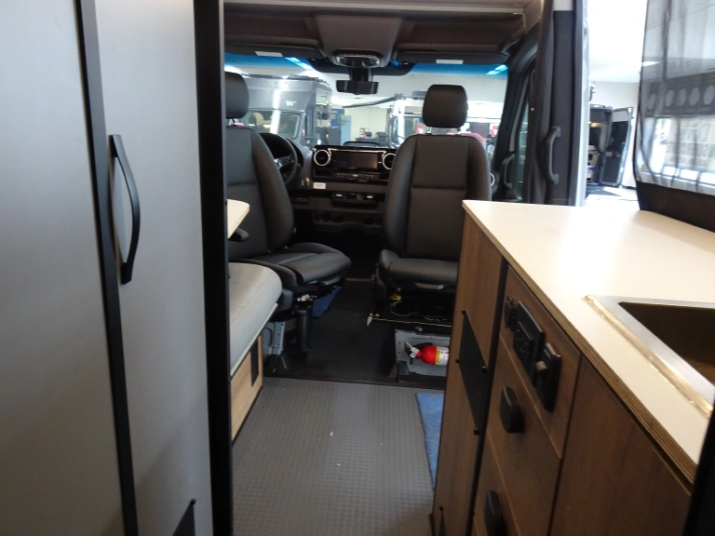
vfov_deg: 54.9
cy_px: 271
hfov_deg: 69.4
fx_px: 516
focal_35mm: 25
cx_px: 354
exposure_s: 1/30
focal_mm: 4.1
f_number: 3.5
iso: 320
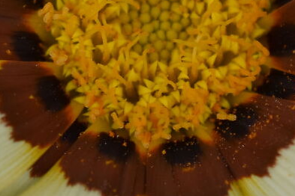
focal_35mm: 366
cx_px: 119
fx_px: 2999
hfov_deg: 5.6
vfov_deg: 3.8
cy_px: 13
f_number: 5.6
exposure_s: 1/250
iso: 400
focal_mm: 40
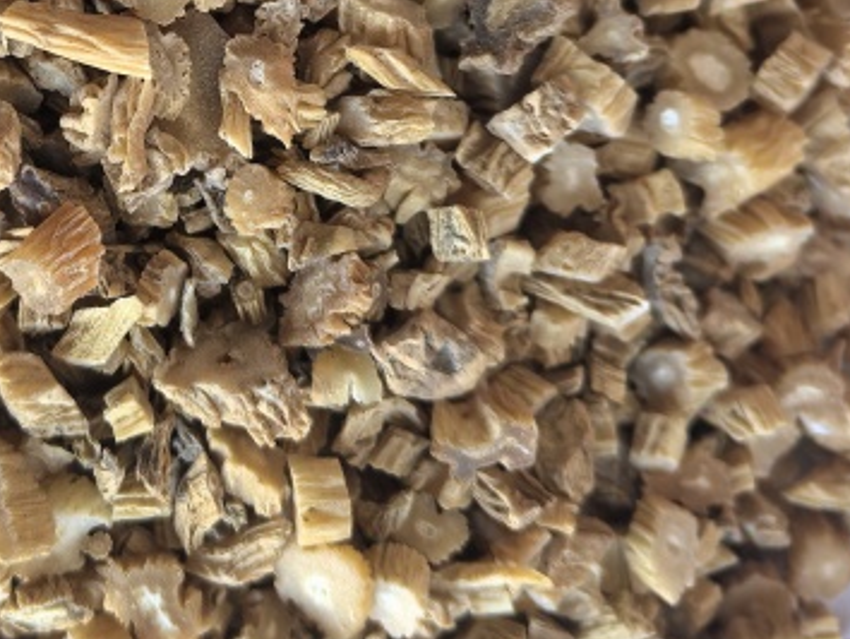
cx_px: 149
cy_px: -70
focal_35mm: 61
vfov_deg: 22.6
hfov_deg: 30.7
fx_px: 1499
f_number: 2
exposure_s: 1/100
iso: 160
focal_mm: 5.75
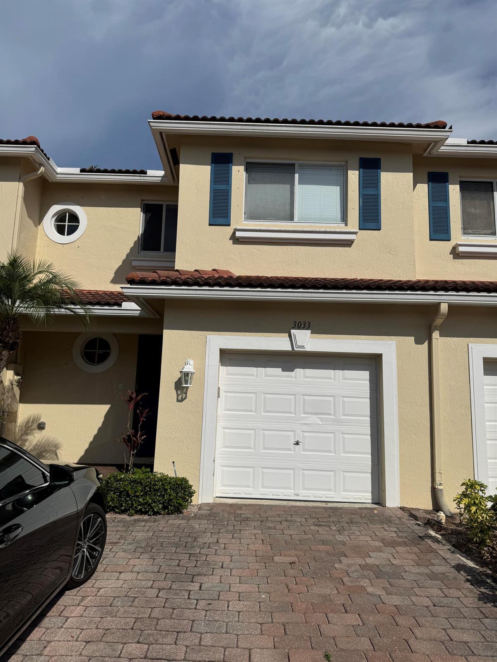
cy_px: 331
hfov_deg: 56.8
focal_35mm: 24
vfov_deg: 71.6
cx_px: 248
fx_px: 459
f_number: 1.78
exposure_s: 1/12346
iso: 64
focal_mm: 6.76
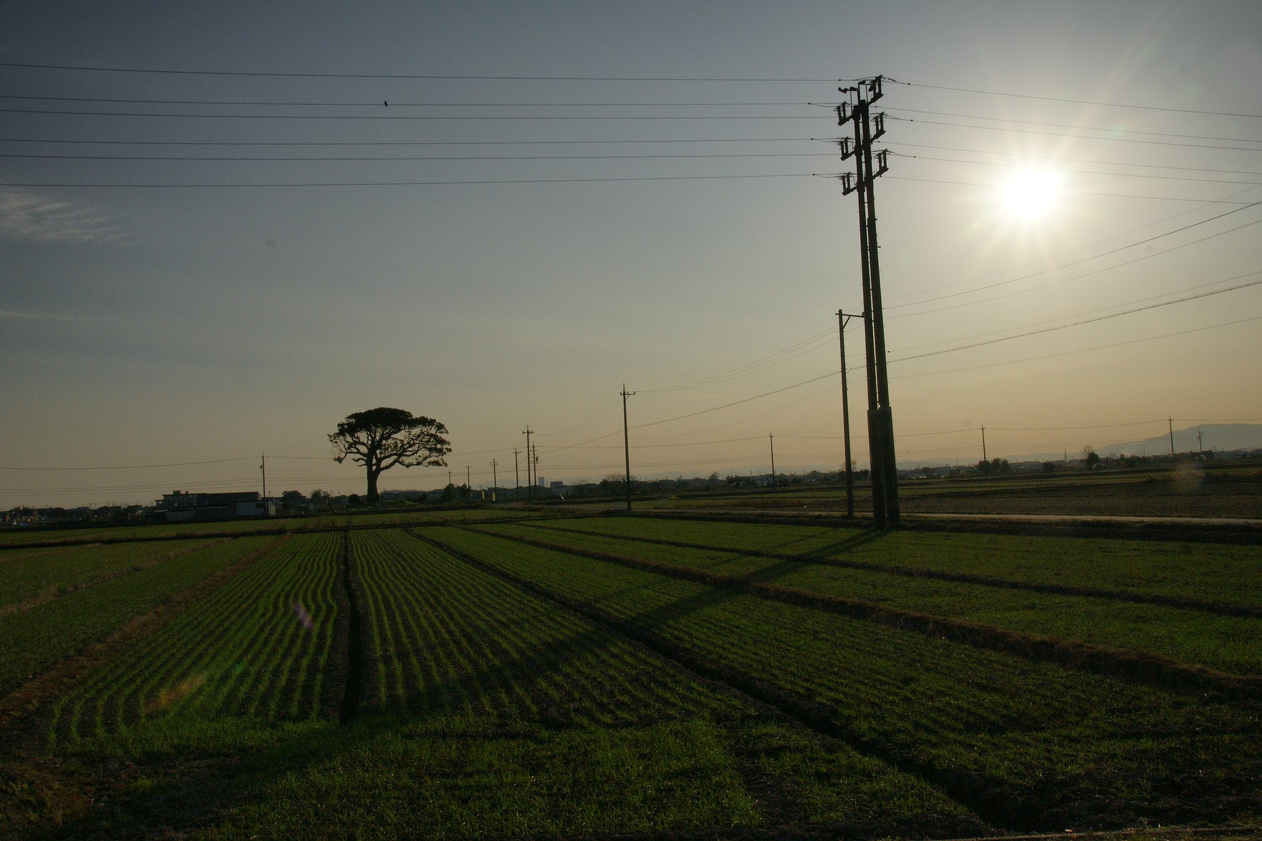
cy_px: 420
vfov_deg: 43.6
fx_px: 1052
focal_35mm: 30
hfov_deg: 61.9
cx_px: 631
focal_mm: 20
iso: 200
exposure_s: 1/800
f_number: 25
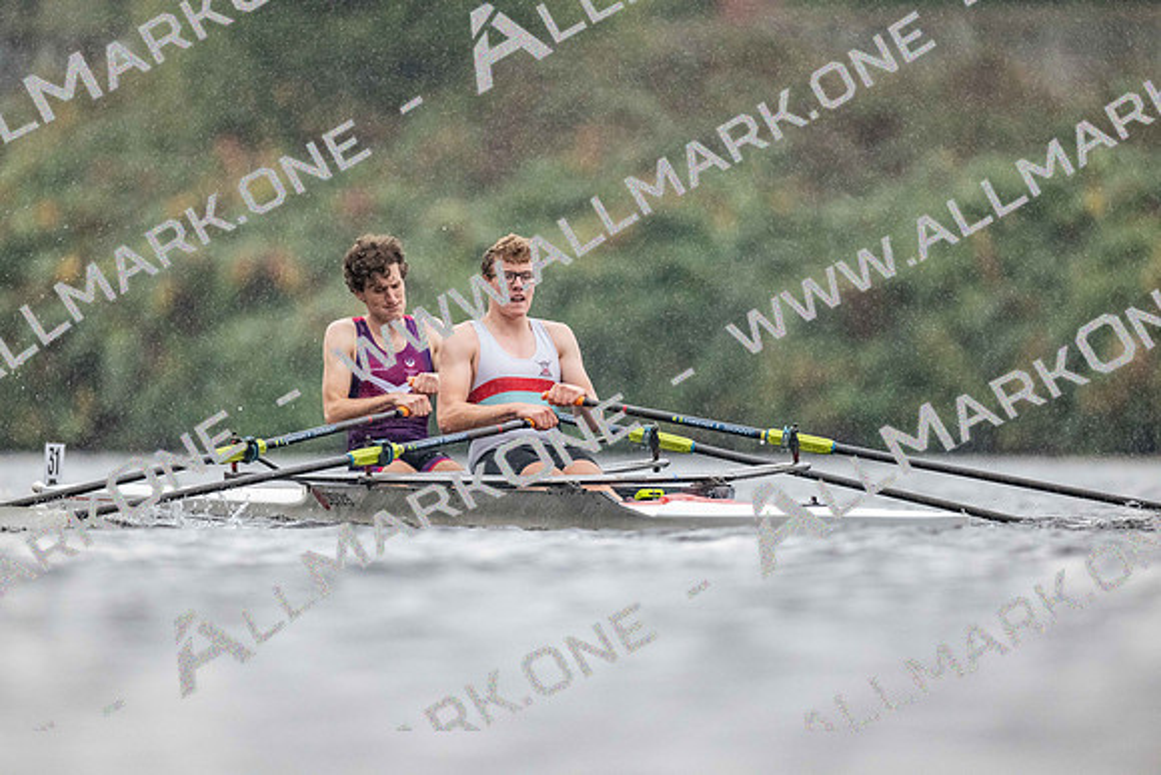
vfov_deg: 2.3
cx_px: 580
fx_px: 19354
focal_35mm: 600
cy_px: 388
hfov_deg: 3.4
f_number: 4
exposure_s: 1/2500
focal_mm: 600
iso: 4500
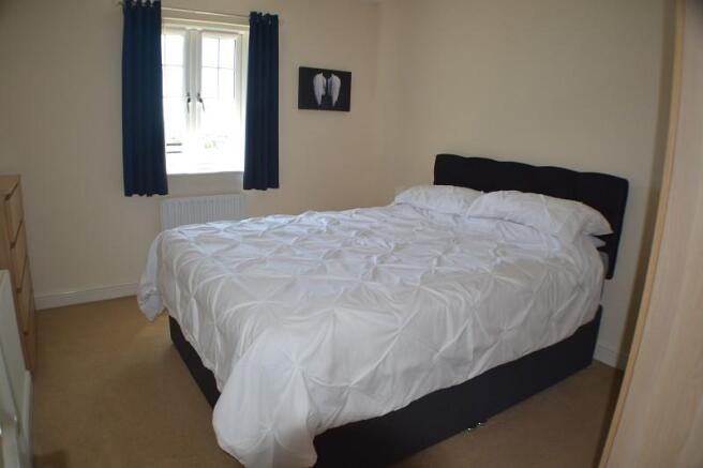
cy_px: 234
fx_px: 586
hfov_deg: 61.9
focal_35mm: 30
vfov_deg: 43.6
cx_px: 352
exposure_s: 1/125
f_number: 3.8
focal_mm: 20
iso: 400
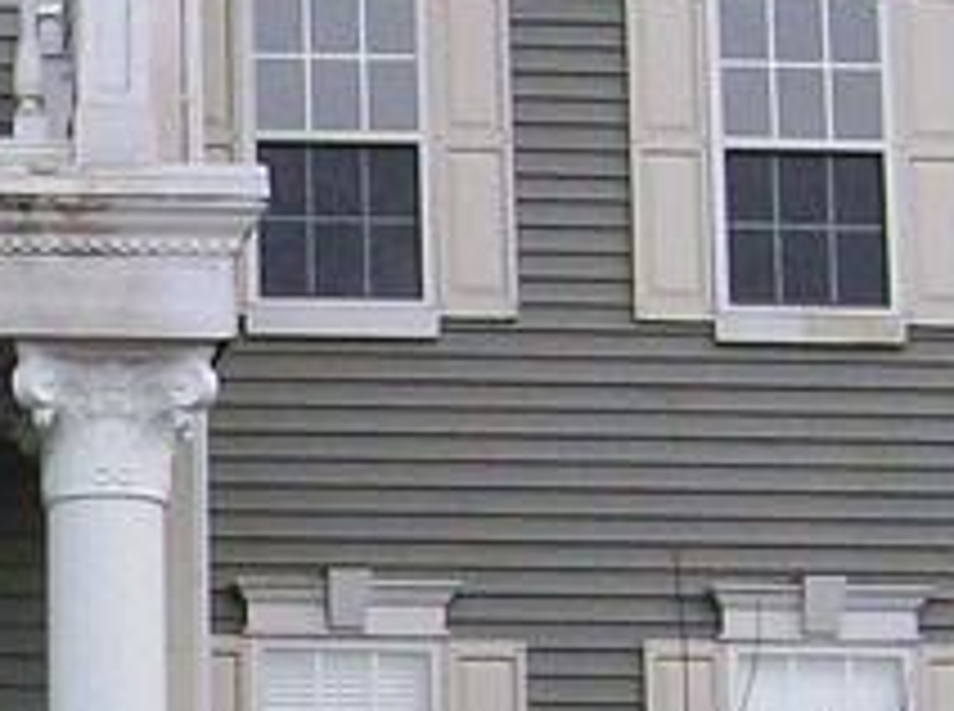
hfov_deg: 11.0
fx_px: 4785
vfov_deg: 8.5
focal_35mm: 174
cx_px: -486
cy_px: 594
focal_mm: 6
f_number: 4.8
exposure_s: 1/359
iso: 80
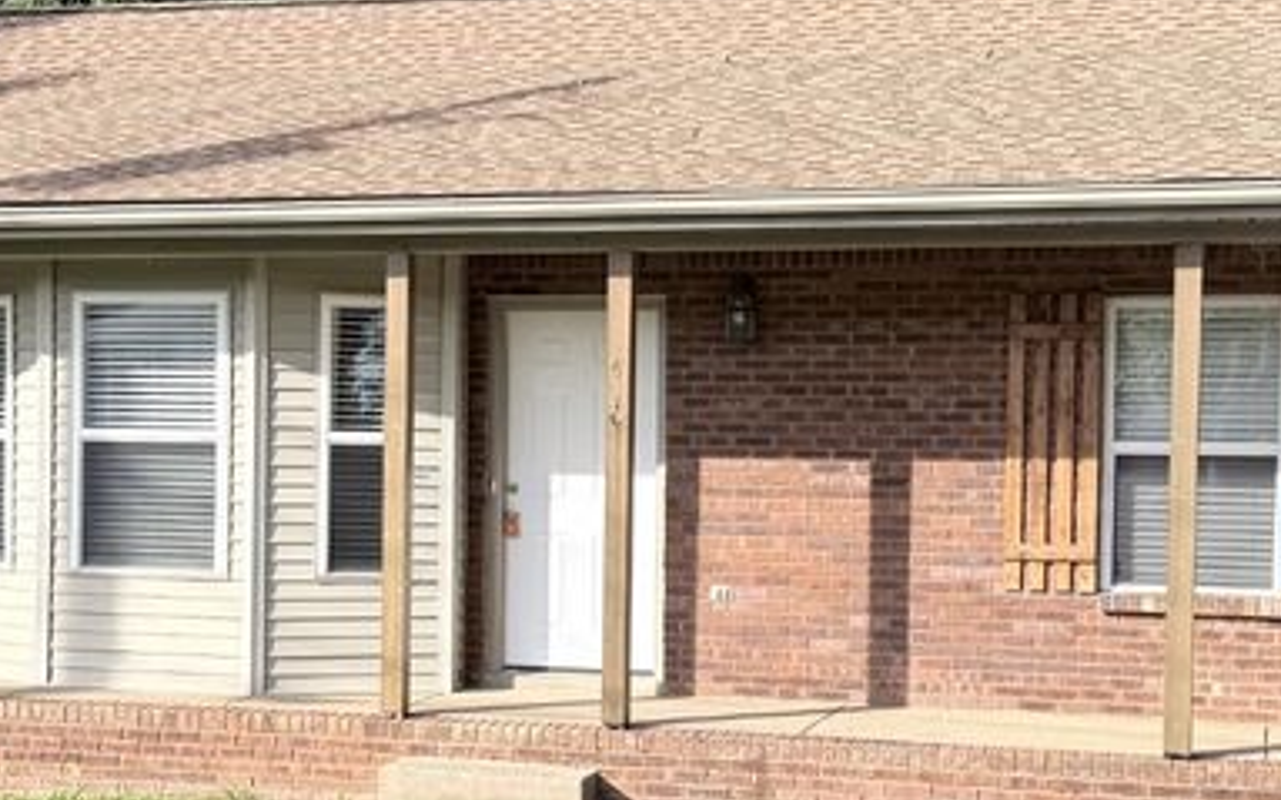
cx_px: 495
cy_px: 482
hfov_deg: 30.1
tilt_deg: -1.4
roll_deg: -0.7
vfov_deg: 19.1
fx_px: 2373
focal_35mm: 68
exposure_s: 1/2370
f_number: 1.78
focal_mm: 6.76
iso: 80
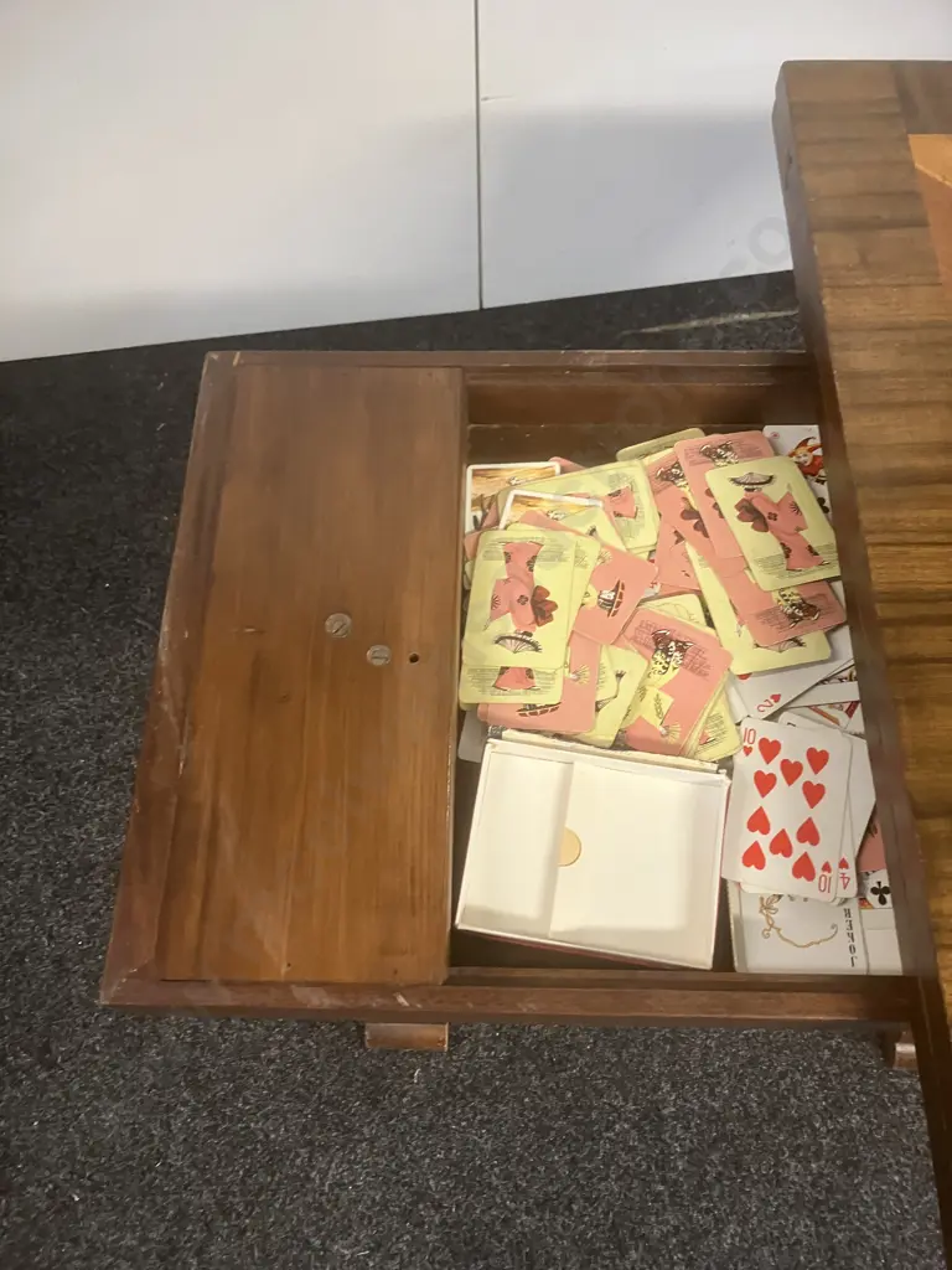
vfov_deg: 63.4
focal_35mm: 28
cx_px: 476
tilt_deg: -62.8
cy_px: 635
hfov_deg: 49.7
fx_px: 1027
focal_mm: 3.99
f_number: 1.8
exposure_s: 1/50
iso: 200
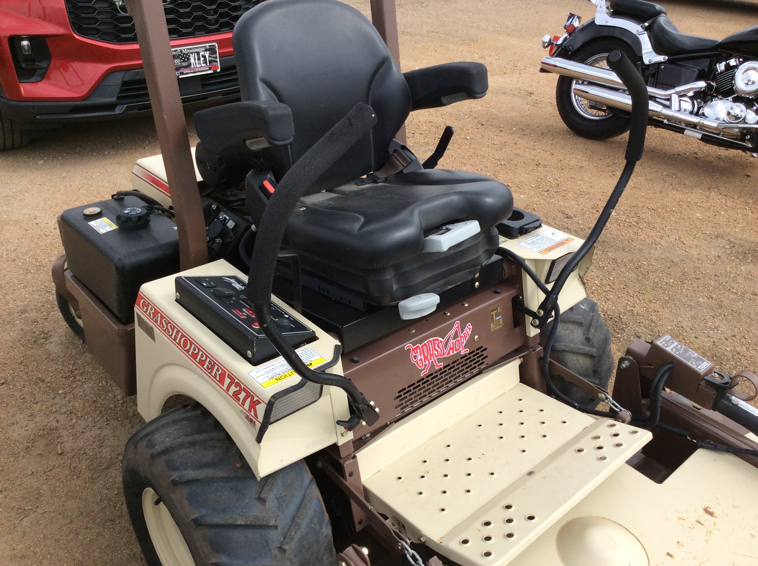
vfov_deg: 44.1
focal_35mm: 32
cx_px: 379
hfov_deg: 56.9
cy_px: 283
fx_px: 700
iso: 32
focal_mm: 3.3
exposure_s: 1/805
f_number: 2.4
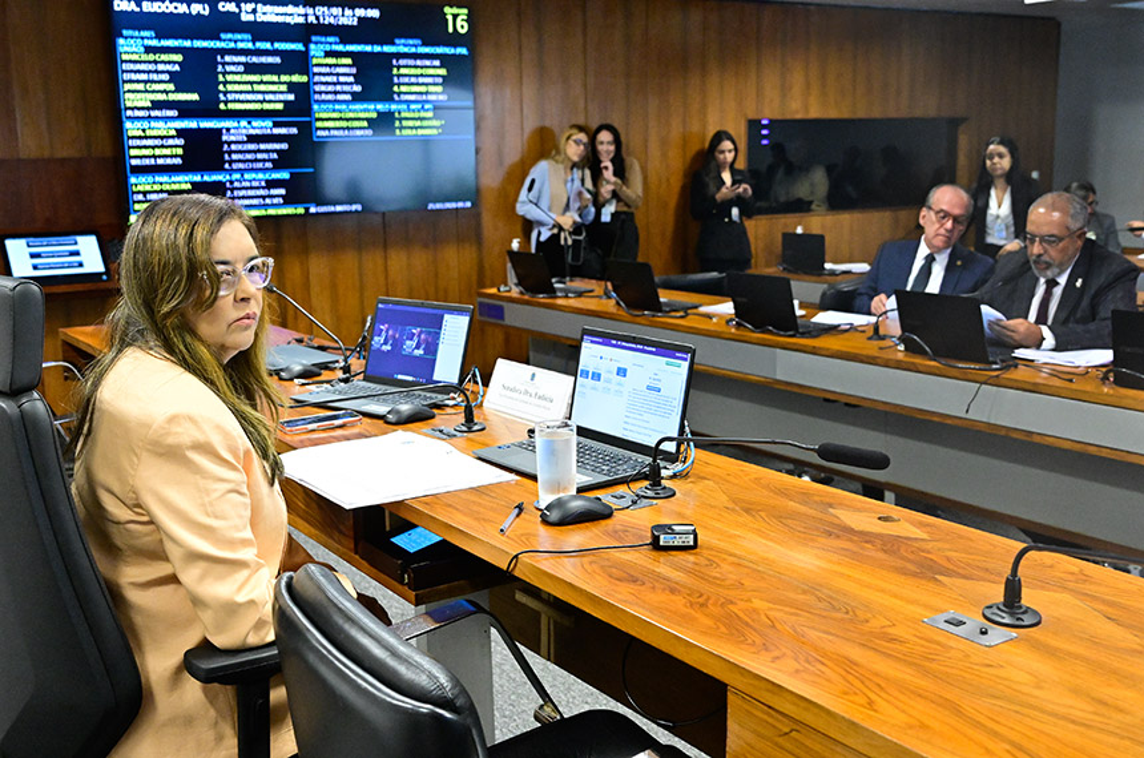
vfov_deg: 34.9
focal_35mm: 38
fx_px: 1205
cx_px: 572
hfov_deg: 50.8
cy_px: 379
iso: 4000
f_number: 3.5
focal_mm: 25.5
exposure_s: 1/200
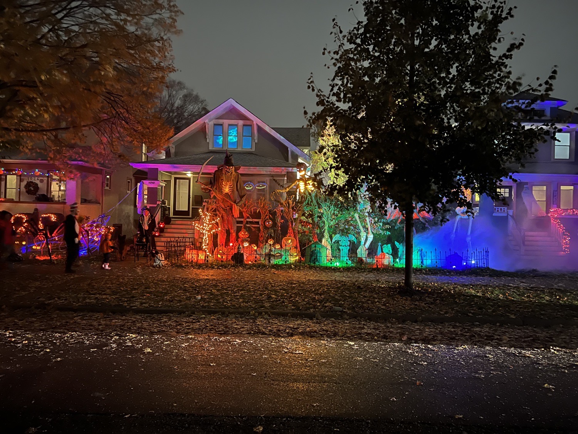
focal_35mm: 26
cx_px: 289
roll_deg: -1.4
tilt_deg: +0.6
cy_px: 217
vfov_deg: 53.1
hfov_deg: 67.3
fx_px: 434
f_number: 1.5
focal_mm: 5.7
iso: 1600
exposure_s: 1/15
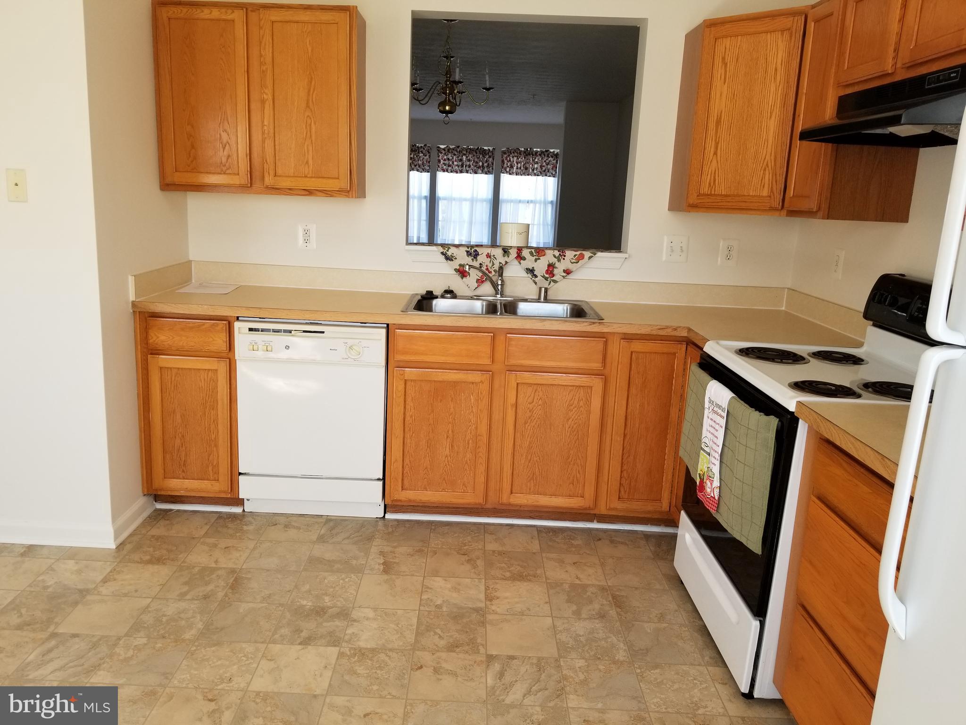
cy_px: 362
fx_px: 726
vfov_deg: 53.1
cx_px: 483
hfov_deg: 67.3
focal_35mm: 26
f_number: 1.7
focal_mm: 4.25
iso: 50
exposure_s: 1/126
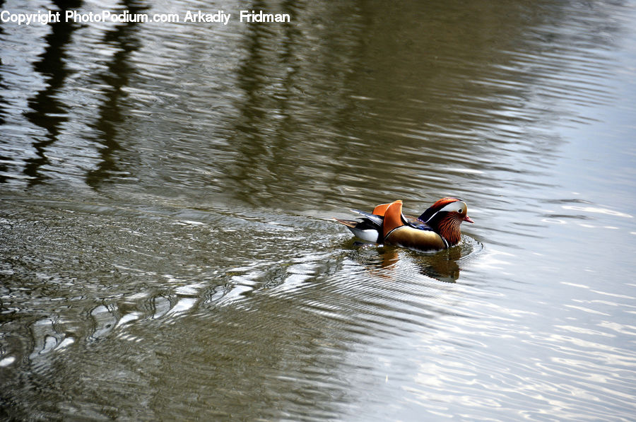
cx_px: 318
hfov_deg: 6.9
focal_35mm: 300
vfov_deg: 4.6
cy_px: 211
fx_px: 5291
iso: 200
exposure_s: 1/640
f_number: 5.6
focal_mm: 200
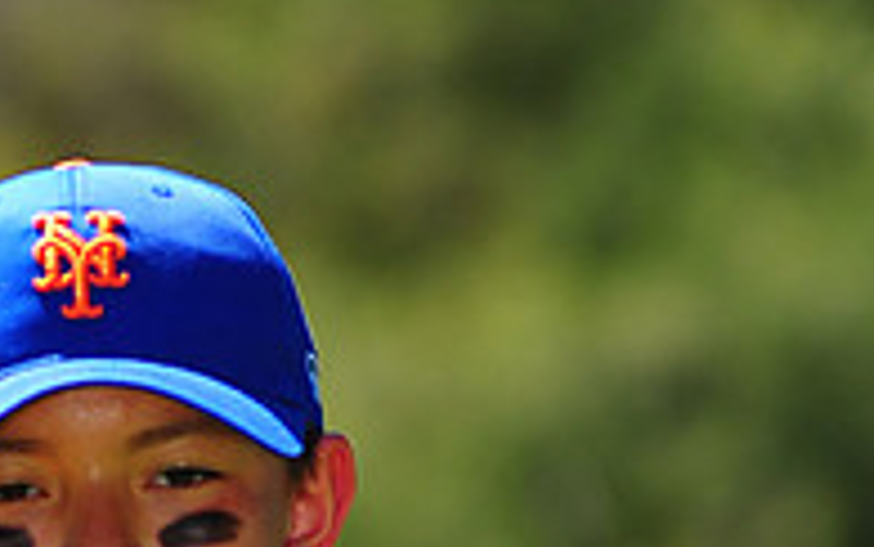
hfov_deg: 3.8
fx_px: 13009
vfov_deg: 2.4
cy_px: 789
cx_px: 63
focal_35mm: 546
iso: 200
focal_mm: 180
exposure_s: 1/1000
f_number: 4.5
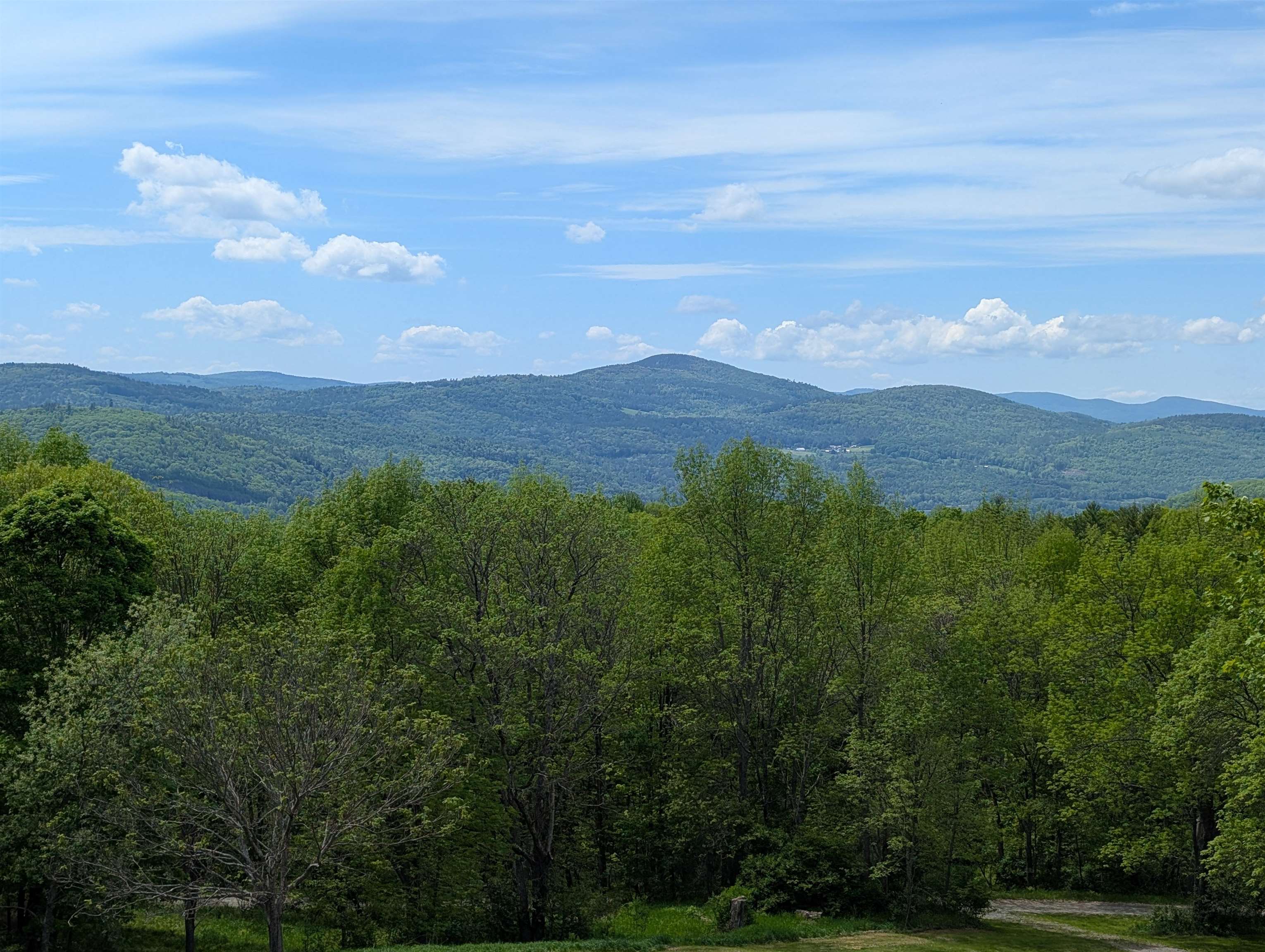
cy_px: 476
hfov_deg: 38.9
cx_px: 632
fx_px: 1793
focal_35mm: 49
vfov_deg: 29.7
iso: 21
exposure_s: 1/1299
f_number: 1.68
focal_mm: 6.9
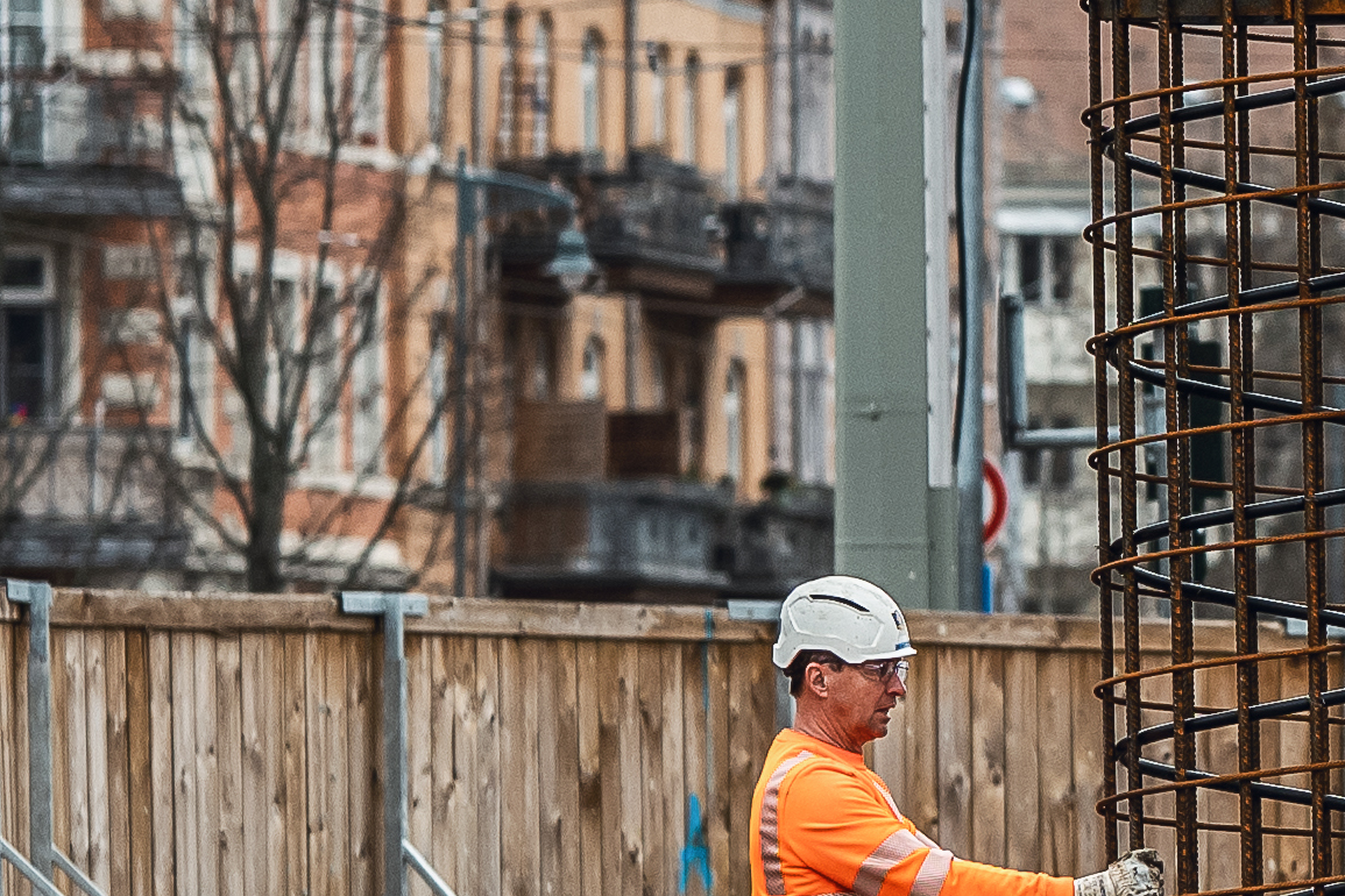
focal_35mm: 445
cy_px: 79
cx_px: 2629
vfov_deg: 3.1
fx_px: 16624
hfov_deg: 4.6
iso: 160
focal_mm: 85
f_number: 2.5
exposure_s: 1/2500
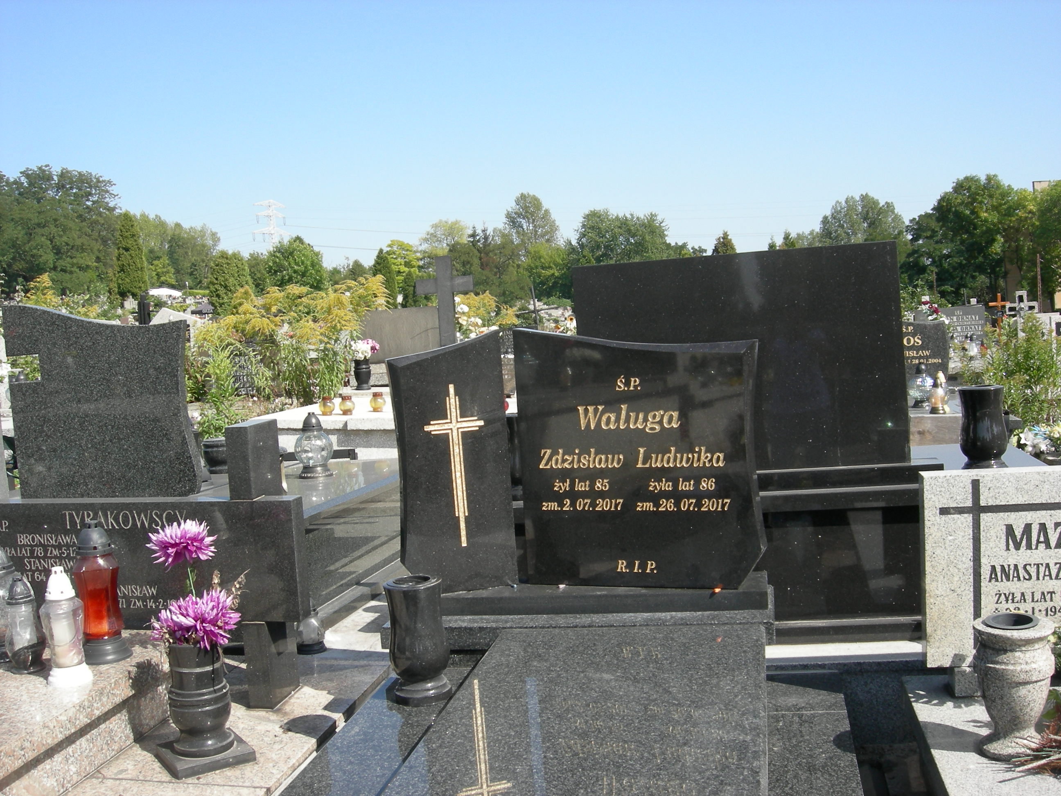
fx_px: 1103
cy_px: 398
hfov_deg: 51.4
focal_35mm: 36
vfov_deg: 39.7
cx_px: 530
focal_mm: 7.5
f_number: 5.4
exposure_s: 1/198
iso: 64
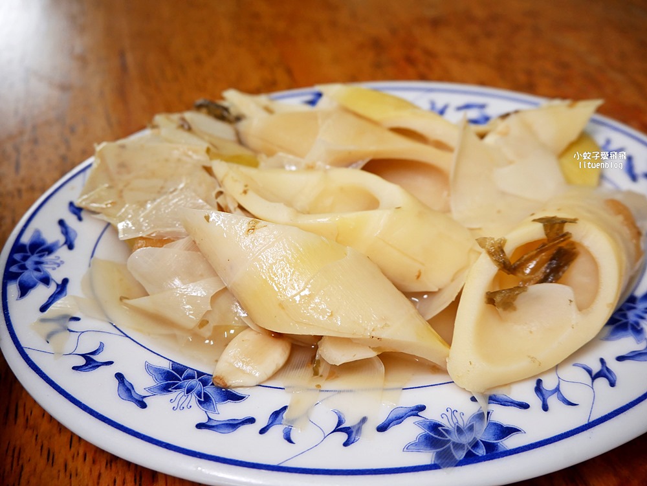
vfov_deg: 49.8
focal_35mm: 28
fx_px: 524
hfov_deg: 63.4
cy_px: 243
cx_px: 324
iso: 320
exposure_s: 1/60
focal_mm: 14
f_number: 3.5
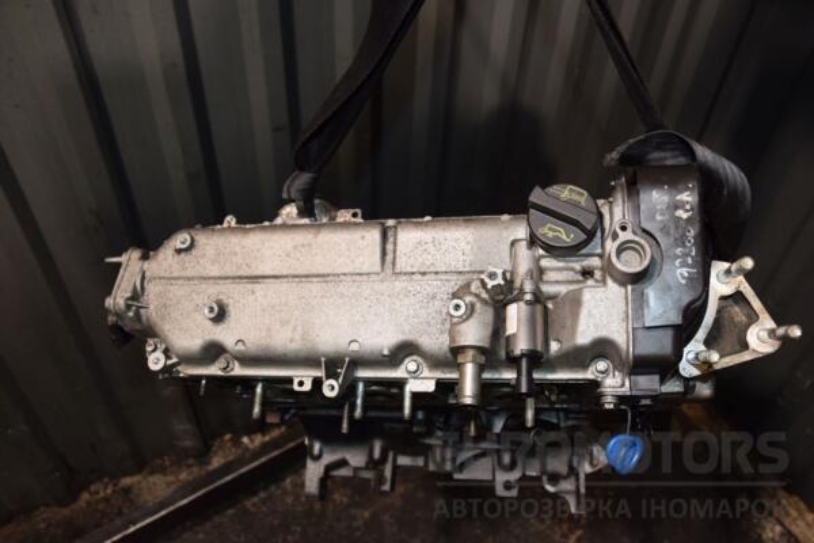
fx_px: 712
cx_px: 407
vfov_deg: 41.7
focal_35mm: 32
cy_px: 272
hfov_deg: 59.5
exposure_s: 1/100
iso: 800
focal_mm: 21
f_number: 5
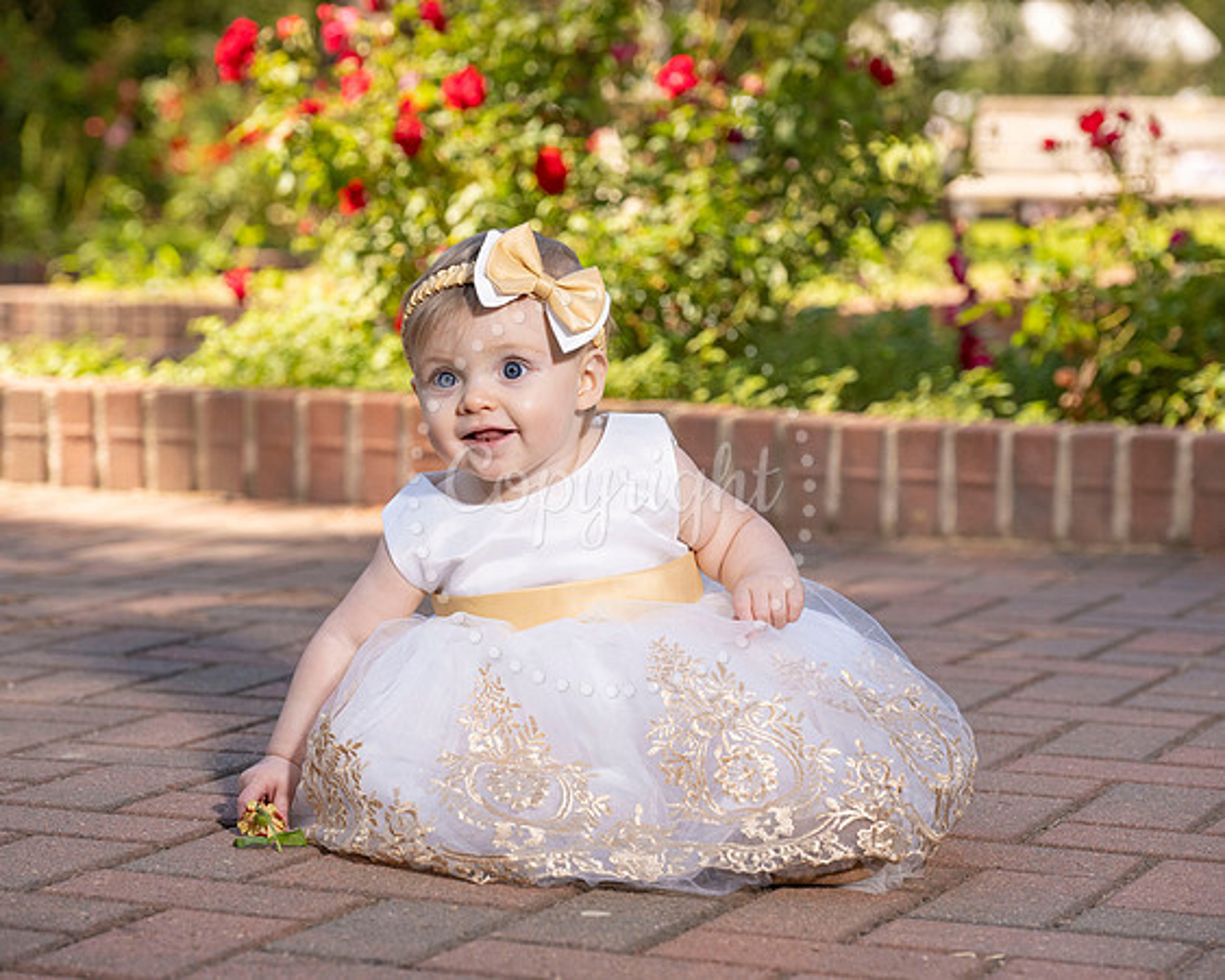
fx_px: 3714
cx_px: 612
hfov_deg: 18.7
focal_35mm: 102
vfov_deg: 15.0
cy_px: 490
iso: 500
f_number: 5
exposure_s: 1/200
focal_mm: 91
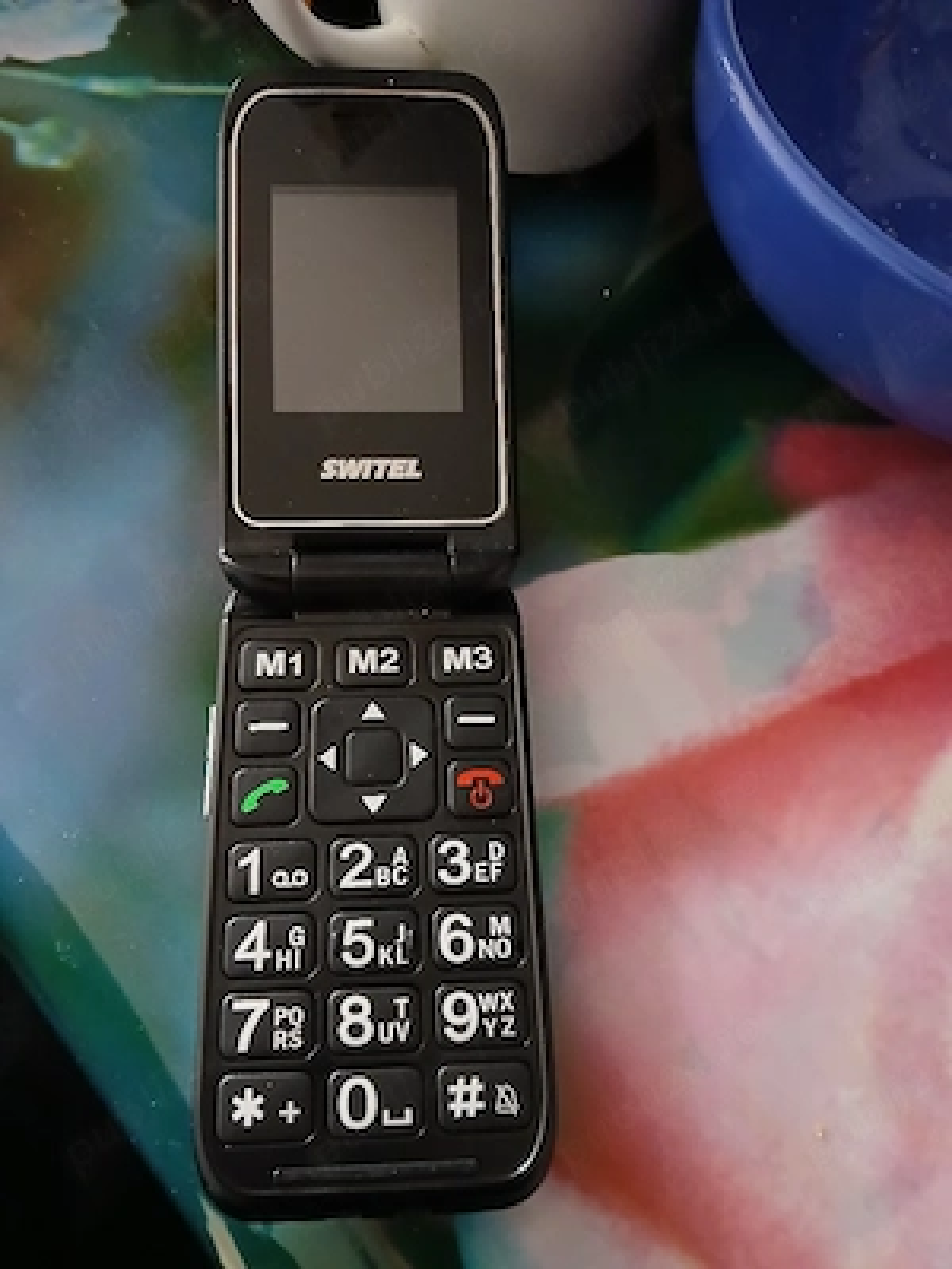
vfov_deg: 67.3
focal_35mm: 26
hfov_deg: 53.1
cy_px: 634
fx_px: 953
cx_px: 476
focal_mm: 3.98
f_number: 1.8
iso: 1250
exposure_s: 1/16.7
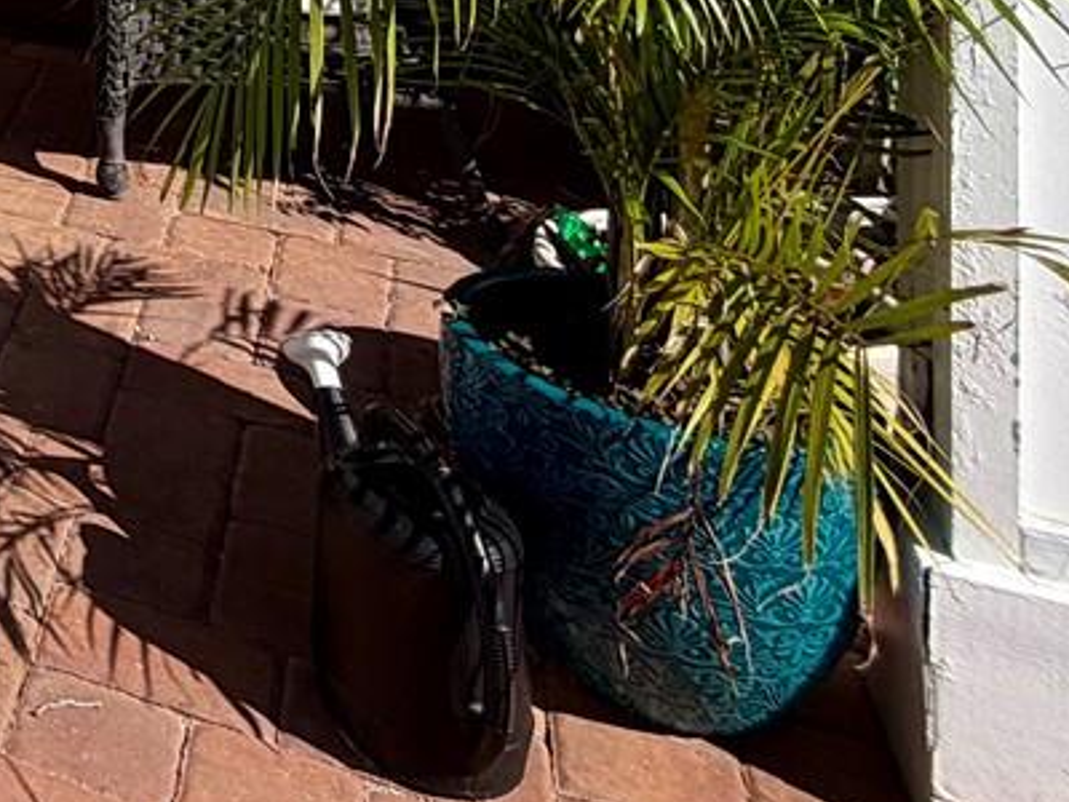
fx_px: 1729
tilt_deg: +0.1
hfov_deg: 23.9
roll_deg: +0.4
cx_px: -673
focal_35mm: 56
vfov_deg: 20.3
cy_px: -553
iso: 20
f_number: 2.2
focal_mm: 2.22
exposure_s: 1/1235
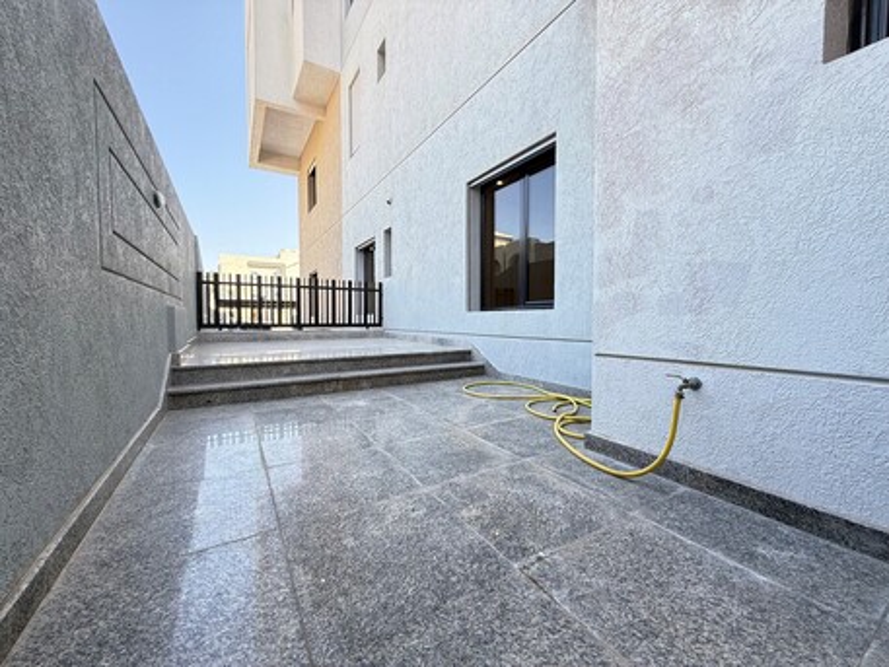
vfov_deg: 85.7
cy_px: 334
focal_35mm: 14
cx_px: 444
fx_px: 360
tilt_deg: -2.2
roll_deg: -0.3
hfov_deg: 102.0
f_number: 2.2
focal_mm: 2.22
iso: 64
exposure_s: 1/171
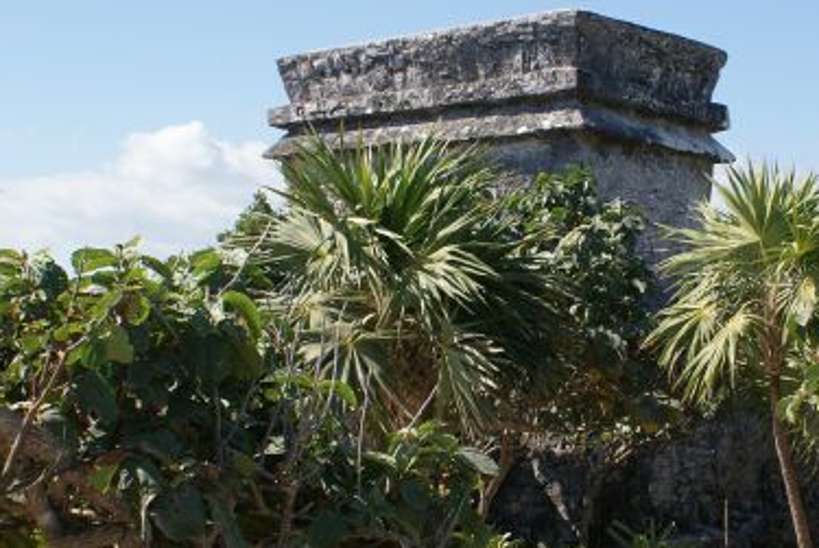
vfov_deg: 21.2
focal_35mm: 64
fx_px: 1458
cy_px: 353
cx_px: 518
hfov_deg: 31.2
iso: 100
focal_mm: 20
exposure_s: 1/125
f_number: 10
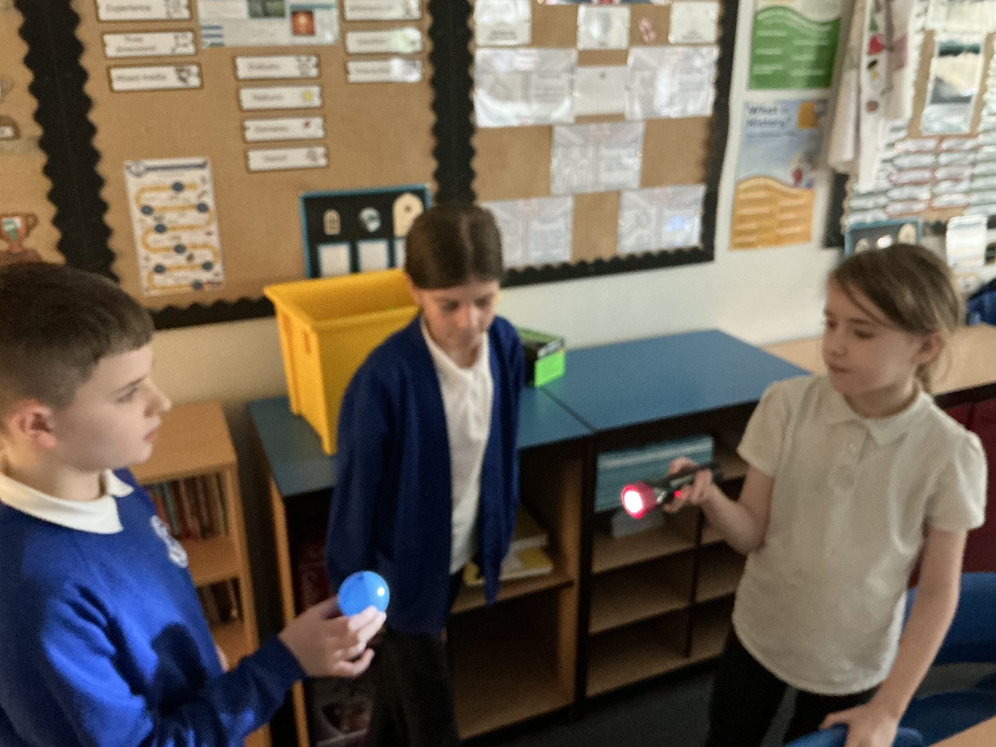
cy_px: 374
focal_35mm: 29
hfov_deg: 61.7
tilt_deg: -21.8
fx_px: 834
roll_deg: +0.1
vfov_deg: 48.2
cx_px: 498
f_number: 1.8
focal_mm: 3
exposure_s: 1/17
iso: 640
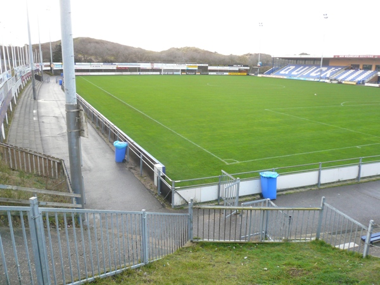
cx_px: 190
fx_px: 307
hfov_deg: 63.4
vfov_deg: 49.7
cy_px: 142
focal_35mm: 28
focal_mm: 4.6
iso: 100
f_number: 2.8
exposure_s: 1/60
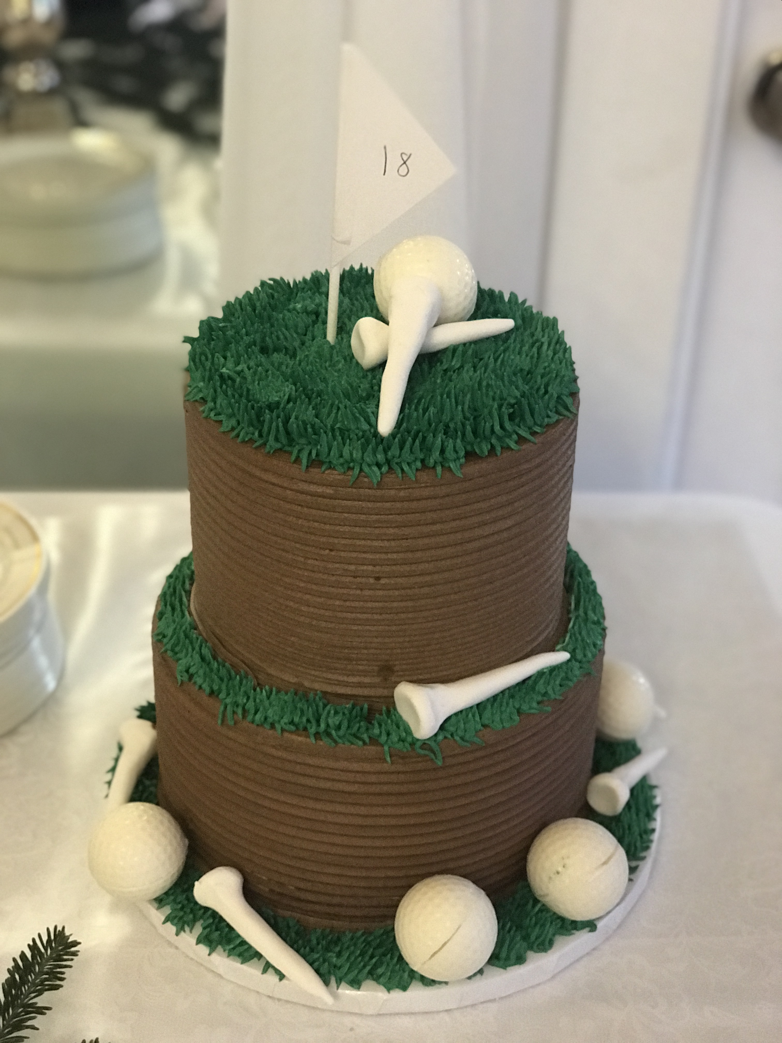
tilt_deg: -32.8
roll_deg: -2.2
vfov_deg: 33.8
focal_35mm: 57
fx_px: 1717
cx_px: 391
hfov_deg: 25.7
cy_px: 522
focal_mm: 6.6
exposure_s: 1/60
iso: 640
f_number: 2.8
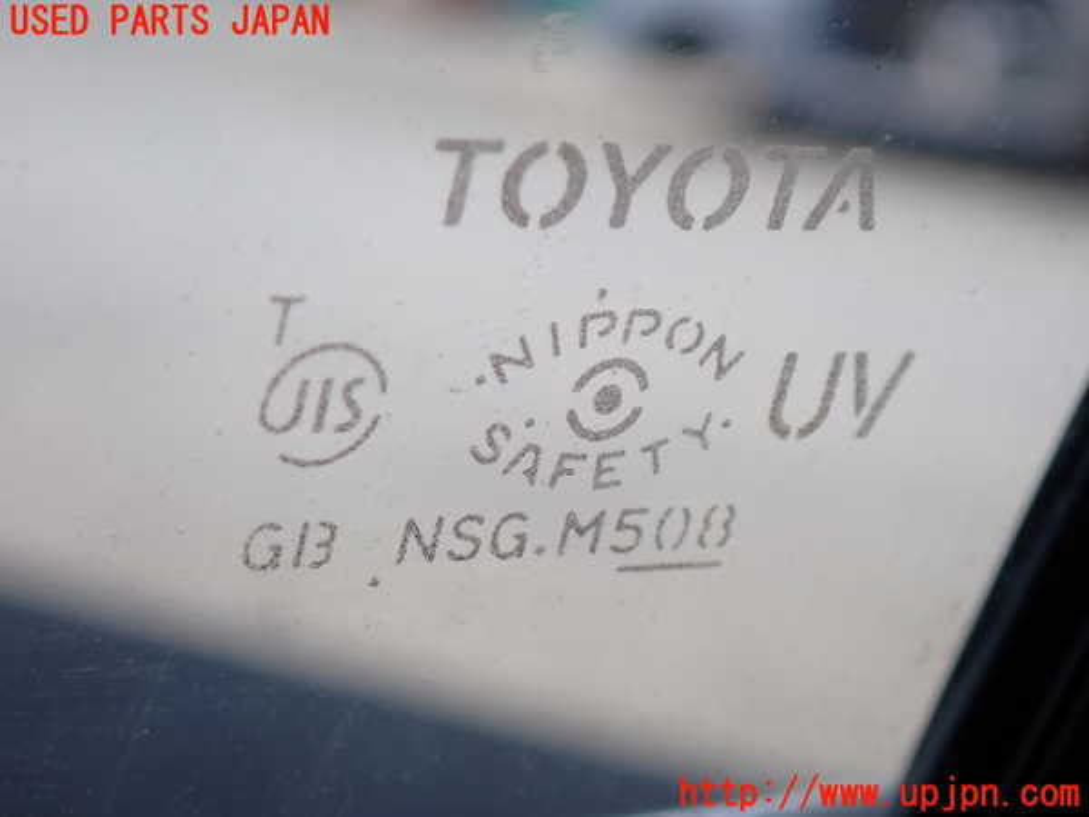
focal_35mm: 100
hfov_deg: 19.6
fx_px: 3146
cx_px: 544
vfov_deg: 14.8
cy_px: 408
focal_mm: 18
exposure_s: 1/320
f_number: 4.9
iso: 100
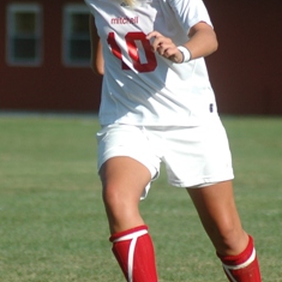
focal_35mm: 489
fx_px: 4507
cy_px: 127
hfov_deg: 3.6
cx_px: 160
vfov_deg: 3.6
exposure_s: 1/1250
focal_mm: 220
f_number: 5.3
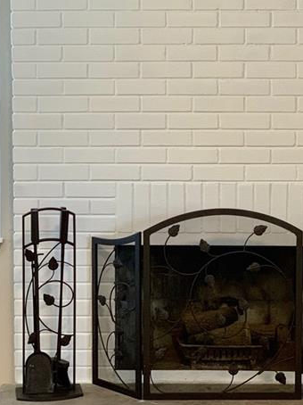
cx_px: 222
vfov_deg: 22.2
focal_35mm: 88
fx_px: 1028
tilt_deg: -3.4
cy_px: 143
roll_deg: -2.5
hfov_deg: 16.7
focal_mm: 6
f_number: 2.4
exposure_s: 1/60
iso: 200
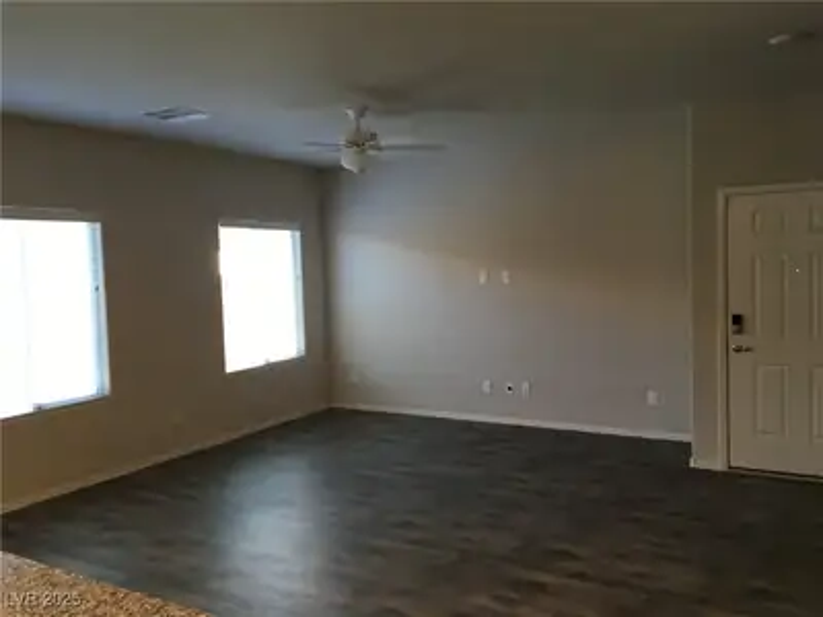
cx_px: 412
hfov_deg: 61.7
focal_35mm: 29
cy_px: 308
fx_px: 689
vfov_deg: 48.2
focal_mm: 4.15
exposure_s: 1/30
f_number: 2.2
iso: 50
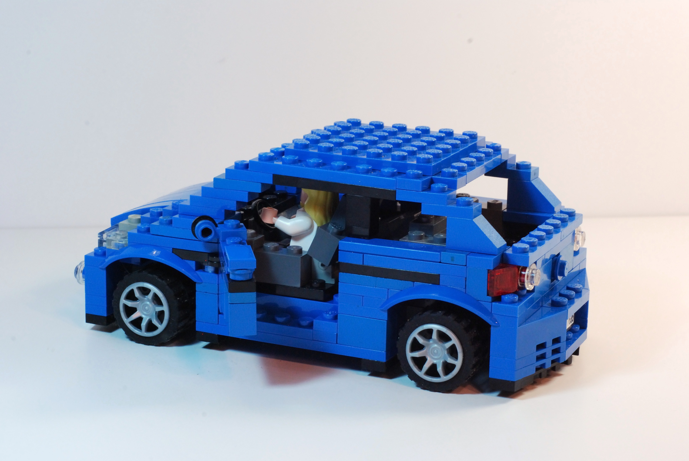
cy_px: 230
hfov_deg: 27.0
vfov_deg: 18.2
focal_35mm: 75
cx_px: 344
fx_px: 1437
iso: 800
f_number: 14
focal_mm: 50
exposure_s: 1/25
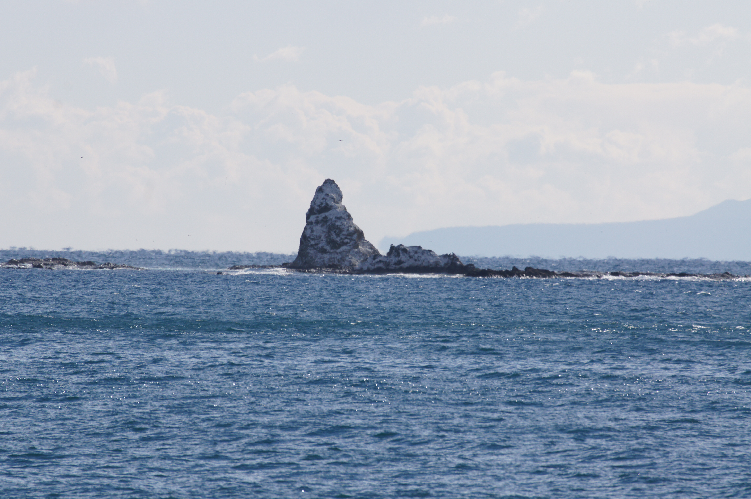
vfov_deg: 3.1
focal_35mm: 450
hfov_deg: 4.6
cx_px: 376
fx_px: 9382
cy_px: 250
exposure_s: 1/640
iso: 200
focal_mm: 300
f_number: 11
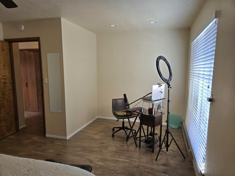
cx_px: 118
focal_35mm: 23
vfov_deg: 58.9
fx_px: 156
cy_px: 88
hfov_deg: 73.9
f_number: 1.8
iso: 40
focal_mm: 5.4
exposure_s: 1/120
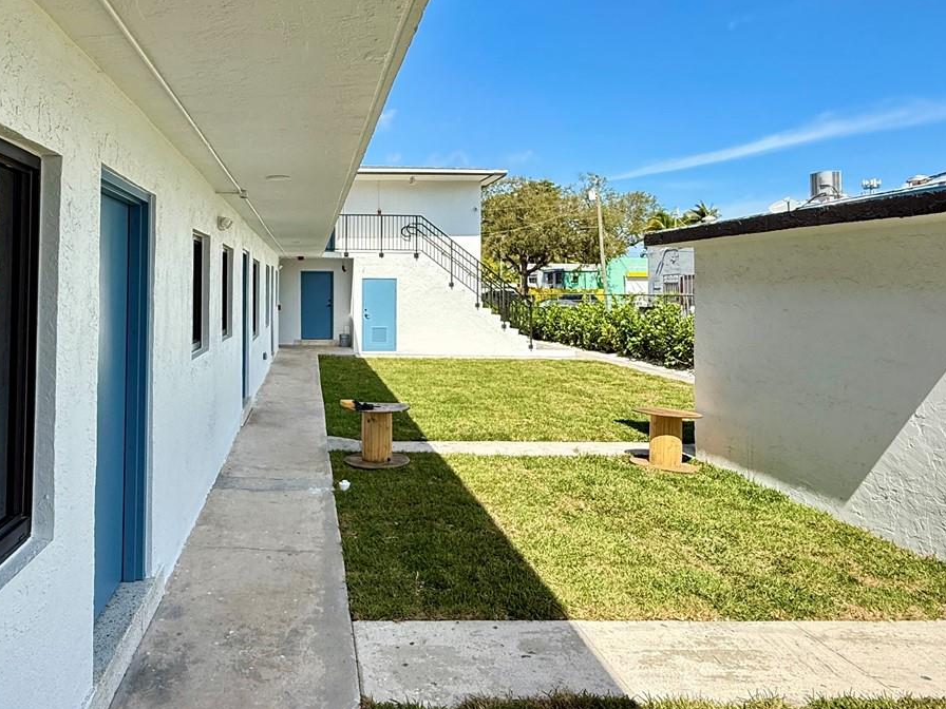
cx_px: 342
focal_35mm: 25
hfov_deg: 68.1
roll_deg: -0.2
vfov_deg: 54.2
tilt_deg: +3.7
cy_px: 258
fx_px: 683
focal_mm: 2.22
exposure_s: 1/1125
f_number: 2.2
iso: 50
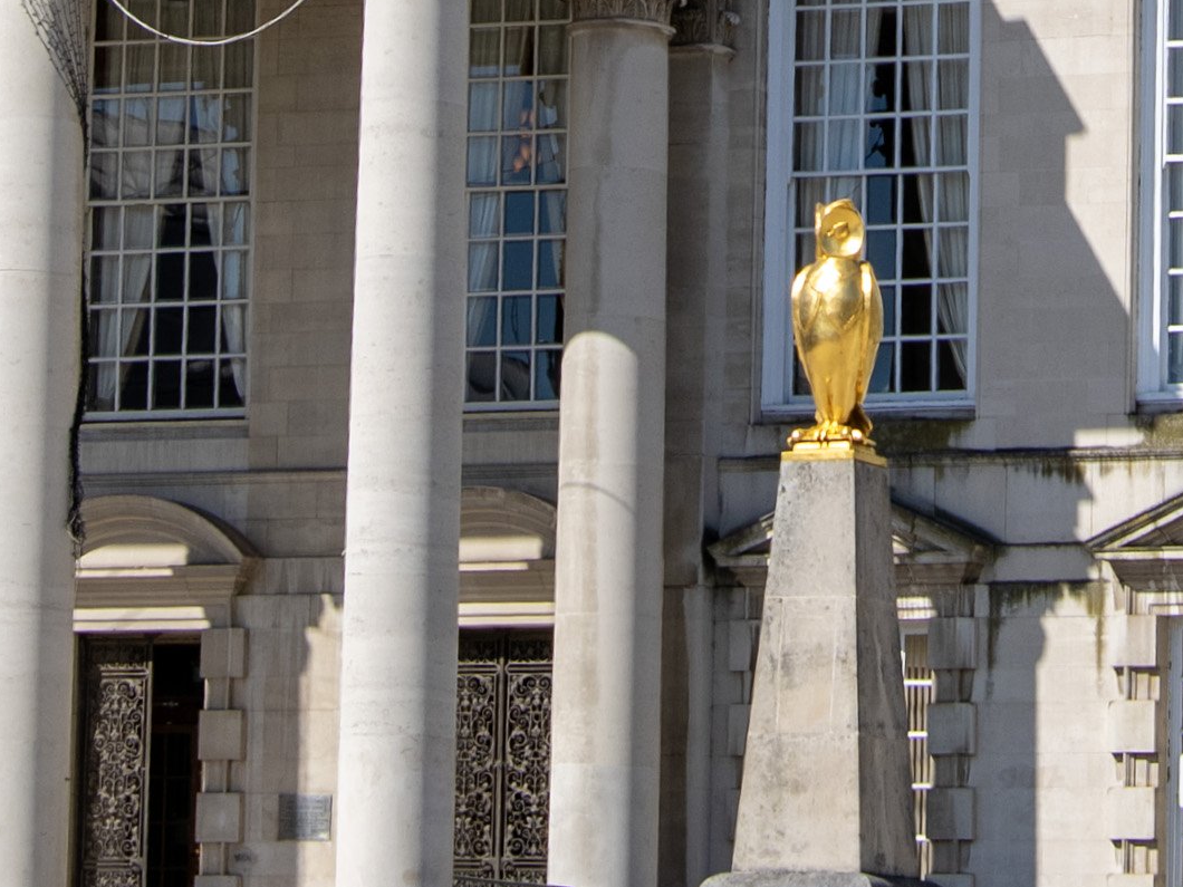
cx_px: 1038
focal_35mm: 191
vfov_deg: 7.5
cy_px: -810
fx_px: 6527
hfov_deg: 10.3
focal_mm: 34
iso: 160
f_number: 7.1
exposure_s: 1/800
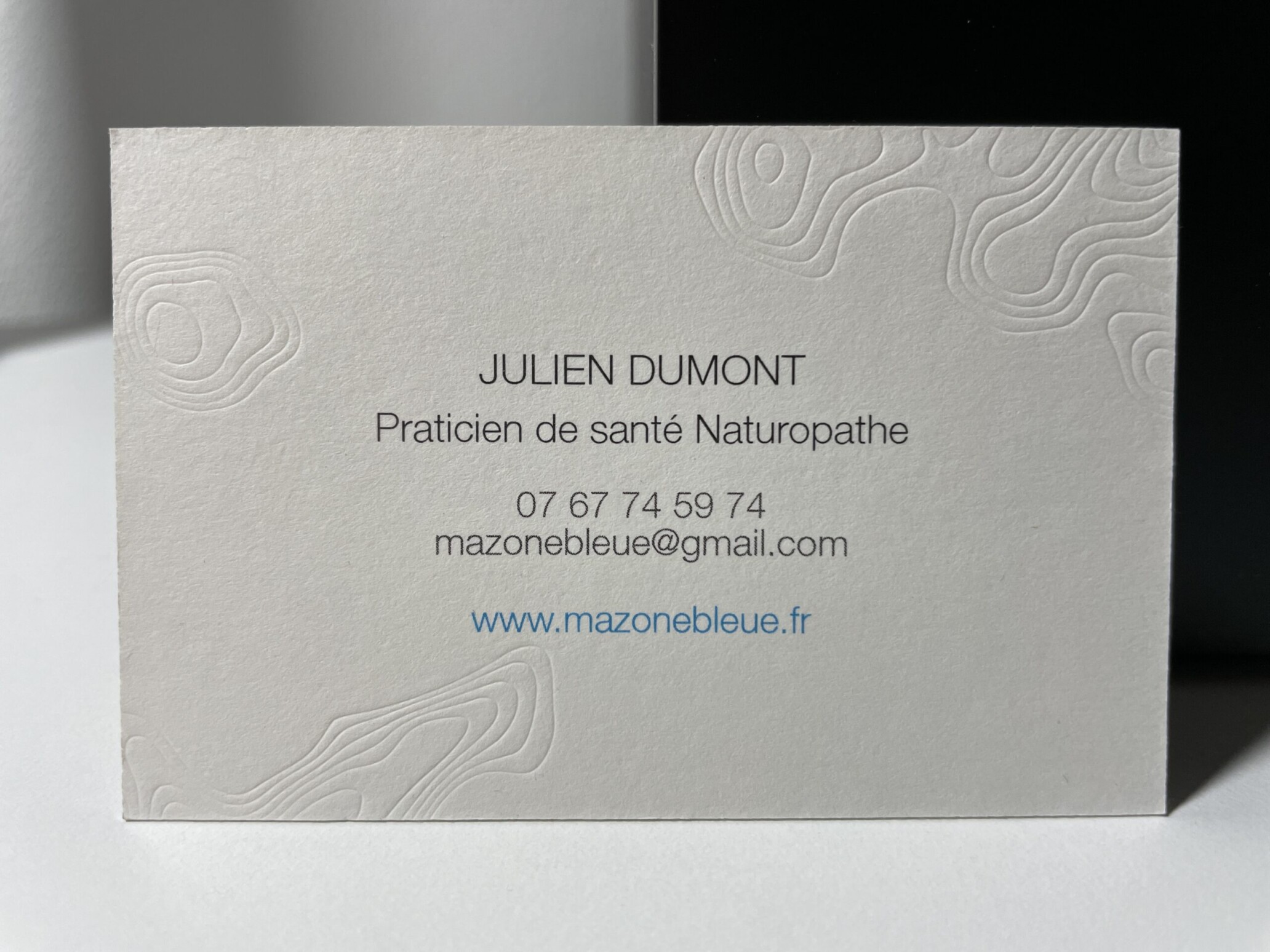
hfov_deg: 67.3
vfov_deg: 53.1
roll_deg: -0.3
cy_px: 476
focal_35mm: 26
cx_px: 635
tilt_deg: -20.8
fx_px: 954
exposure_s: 1/100
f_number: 1.6
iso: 80
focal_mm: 4.2
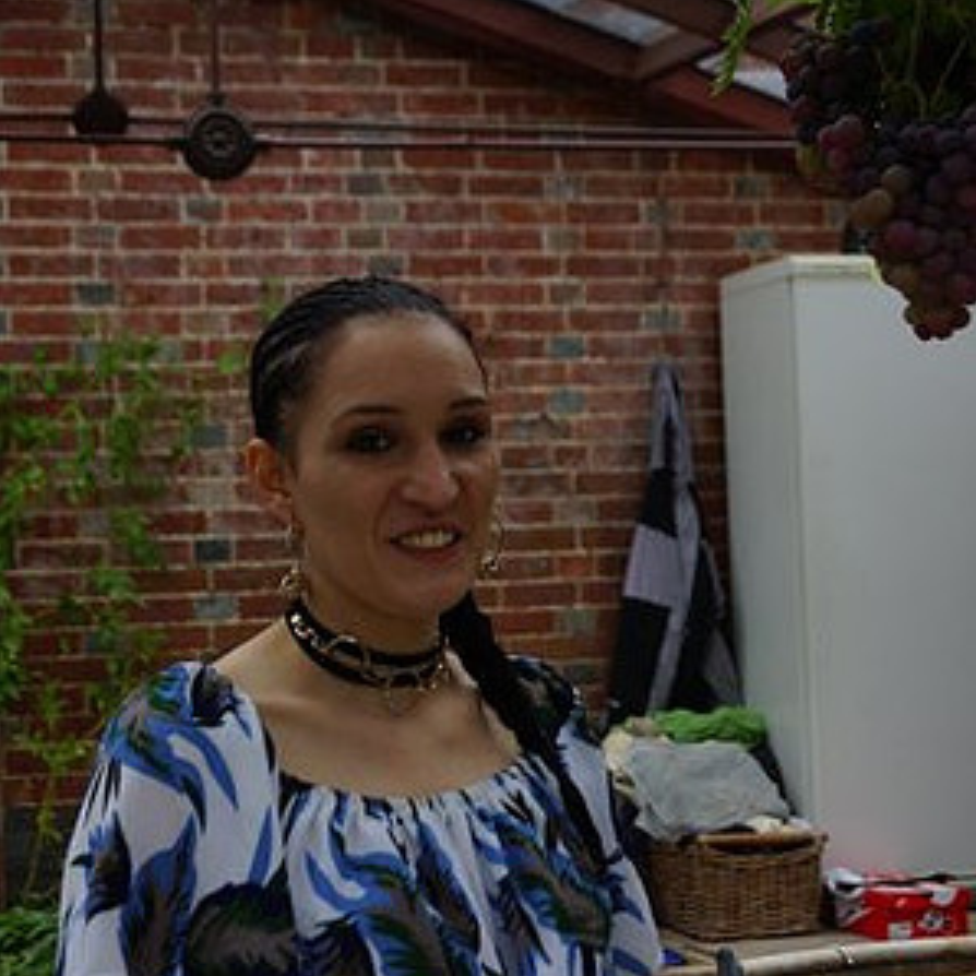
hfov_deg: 22.5
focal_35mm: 77
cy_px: 521
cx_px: 488
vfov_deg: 22.5
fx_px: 2456
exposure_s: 1/200
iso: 100
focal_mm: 40
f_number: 5
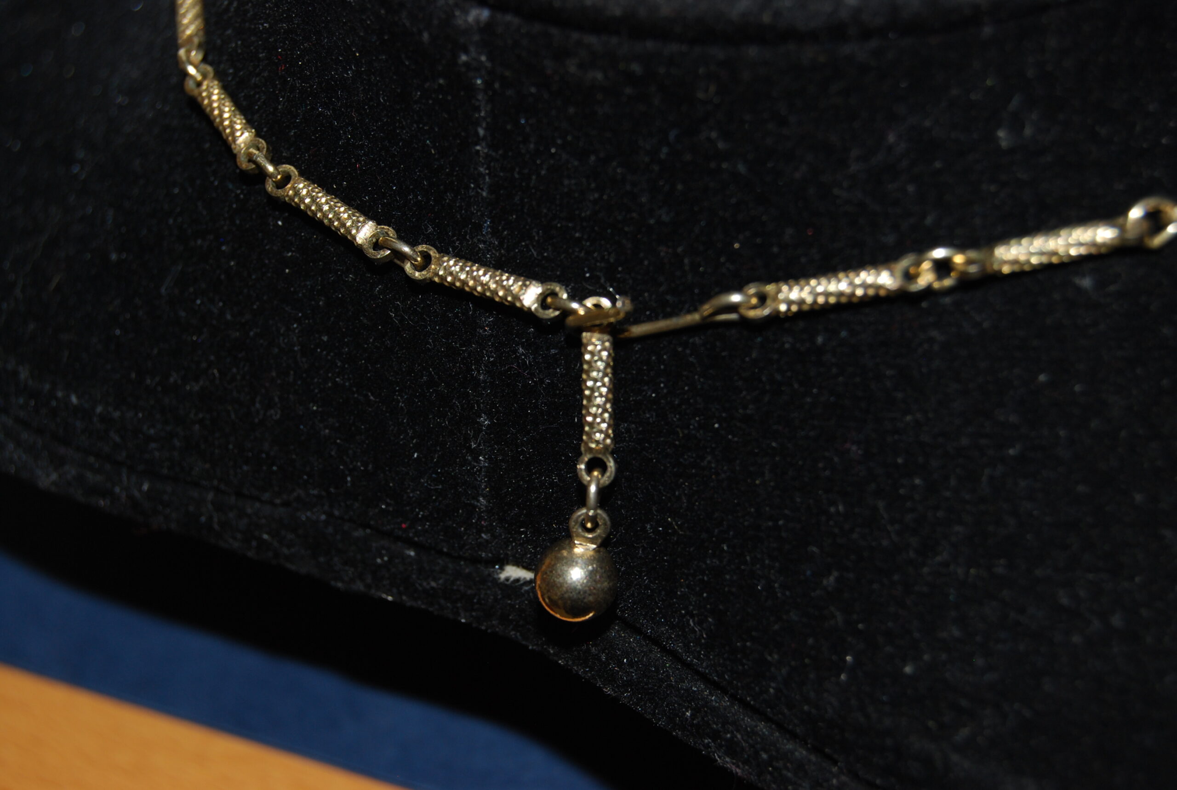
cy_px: 395
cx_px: 588
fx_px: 2703
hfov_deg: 24.6
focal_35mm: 82
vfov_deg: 16.6
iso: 200
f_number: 5.6
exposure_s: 1/60
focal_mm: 55
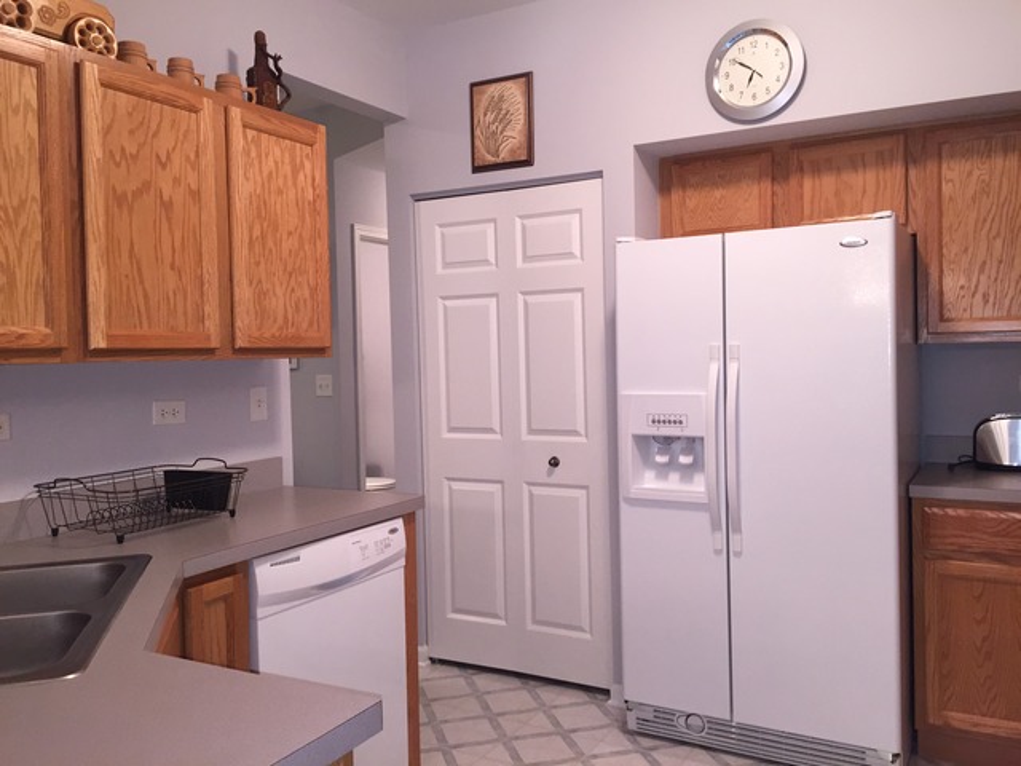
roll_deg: +1.3
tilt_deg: -1.6
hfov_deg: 61.7
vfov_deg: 48.2
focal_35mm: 29
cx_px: 510
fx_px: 855
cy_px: 383
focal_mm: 4.15
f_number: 2.2
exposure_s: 1/30
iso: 125
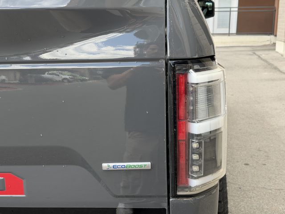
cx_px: 142
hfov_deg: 39.7
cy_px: 107
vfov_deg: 30.3
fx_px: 395
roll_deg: -0.1
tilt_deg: -11.8
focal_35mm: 48
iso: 64
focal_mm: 6.76
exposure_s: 1/379
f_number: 1.78
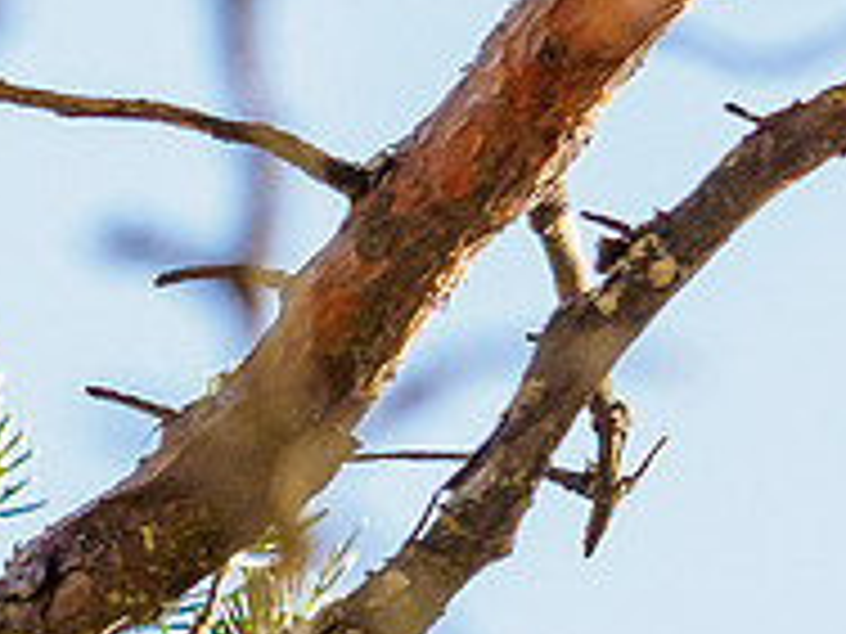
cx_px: -914
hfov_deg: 0.8
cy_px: 164
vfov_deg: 0.6
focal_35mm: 2473
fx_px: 60439
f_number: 3.2
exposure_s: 1/1600
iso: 400
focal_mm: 150
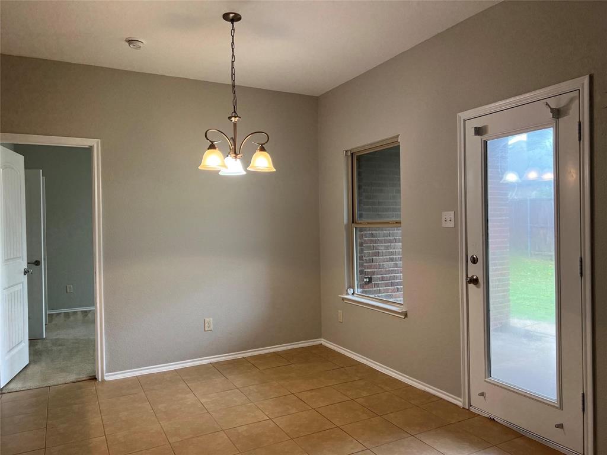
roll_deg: +1.5
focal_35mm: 26
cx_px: 304
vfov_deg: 53.1
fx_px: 456
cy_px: 228
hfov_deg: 67.3
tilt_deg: -0.5
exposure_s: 1/60
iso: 64
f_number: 1.5
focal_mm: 5.7
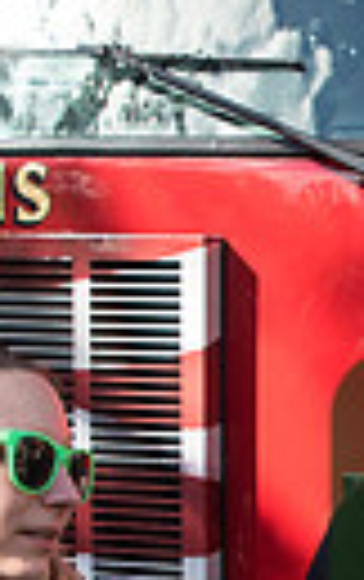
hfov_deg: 11.1
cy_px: 560
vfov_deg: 18.5
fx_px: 1740
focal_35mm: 110
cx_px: 670
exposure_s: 1/640
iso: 250
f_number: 4.5
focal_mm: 24
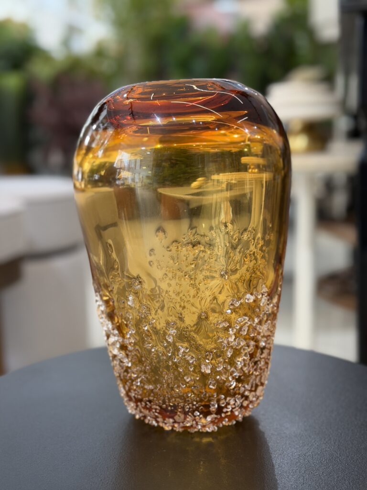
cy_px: 245
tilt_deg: -10.1
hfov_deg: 30.3
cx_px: 184
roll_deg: +0.4
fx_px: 679
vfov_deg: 39.7
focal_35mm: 48
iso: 125
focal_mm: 6.76
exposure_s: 1/60
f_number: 1.78
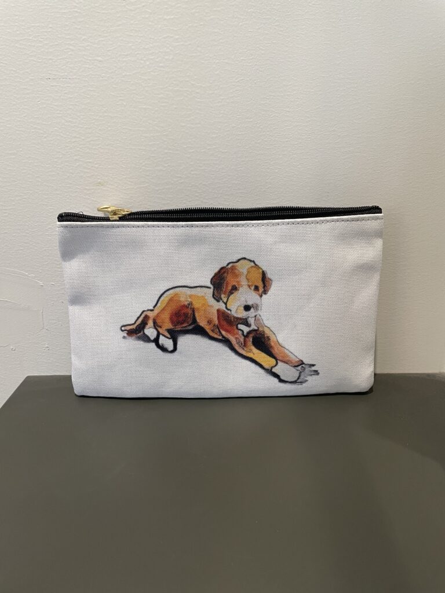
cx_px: 222
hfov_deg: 53.1
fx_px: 446
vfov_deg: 67.3
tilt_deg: -20.1
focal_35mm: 26
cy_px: 296
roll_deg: +0.4
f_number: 1.6
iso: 160
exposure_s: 1/60
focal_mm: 4.2
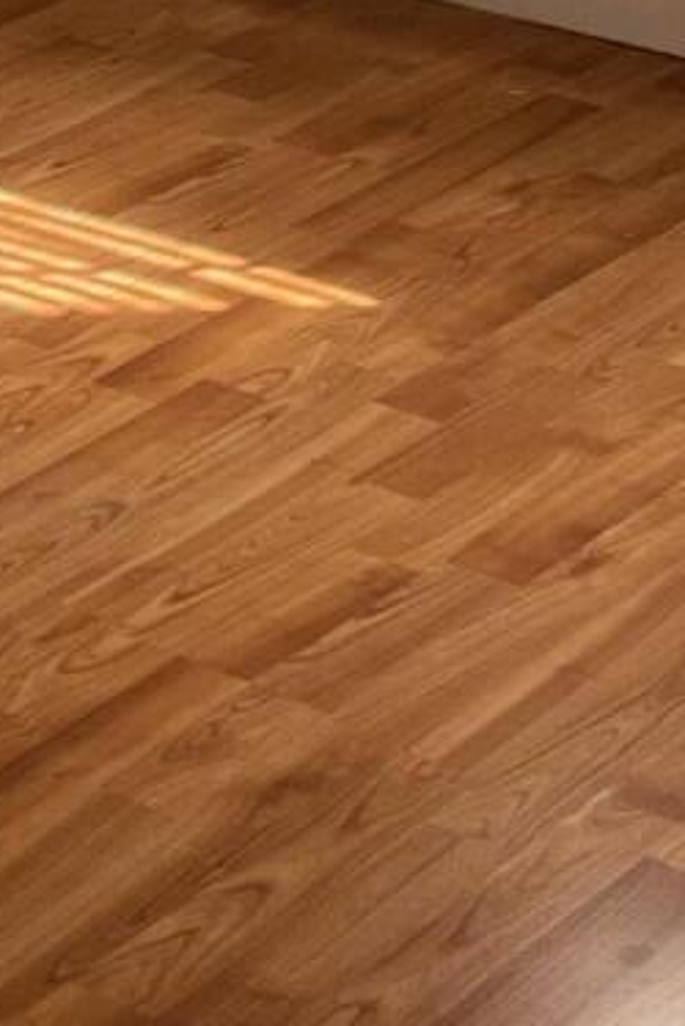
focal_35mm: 145
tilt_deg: -16.6
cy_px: -8
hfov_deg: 9.5
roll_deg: +2.5
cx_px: 239
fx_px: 4134
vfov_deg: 13.9
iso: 80
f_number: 1.6
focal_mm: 4.2
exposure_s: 1/121
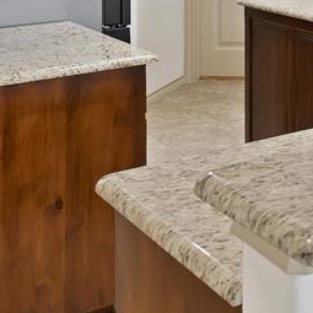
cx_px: 466
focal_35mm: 82
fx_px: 839
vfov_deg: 19.5
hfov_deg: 18.7
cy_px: -96
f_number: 9
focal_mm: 24
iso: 640
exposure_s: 1/1.67
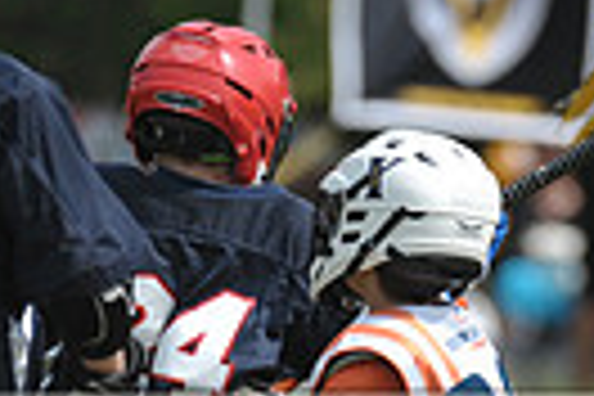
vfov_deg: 0.9
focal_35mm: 1536
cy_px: 558
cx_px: 418
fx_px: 25342
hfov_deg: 1.3
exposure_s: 1/4000
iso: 640
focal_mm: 350
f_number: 4
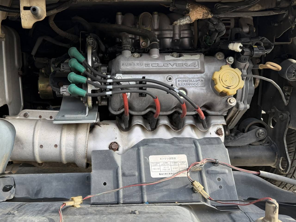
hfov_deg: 71.6
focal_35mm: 24
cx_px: 148
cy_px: 111
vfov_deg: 56.8
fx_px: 205
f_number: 1.78
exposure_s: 1/501
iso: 100
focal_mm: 6.76
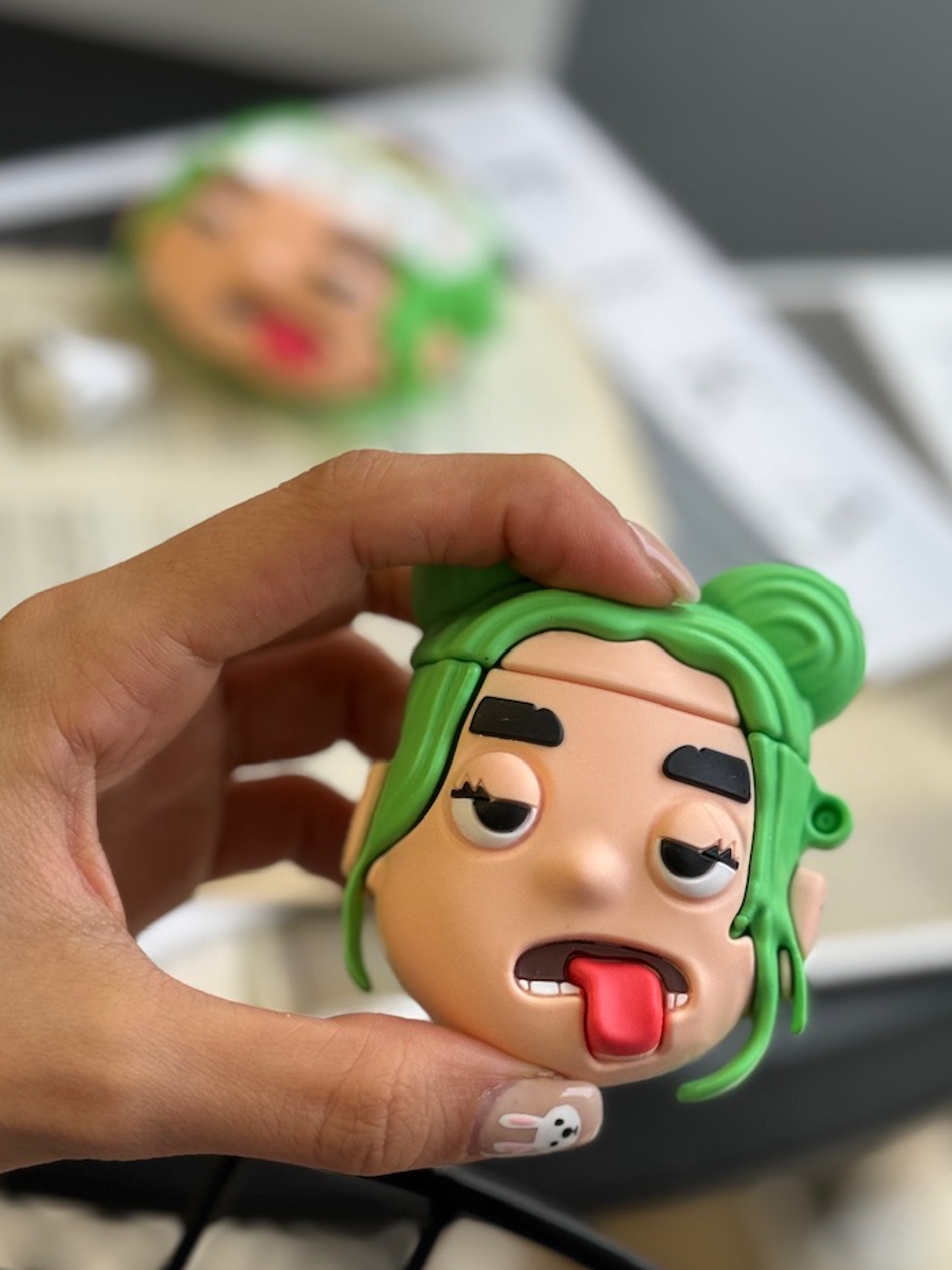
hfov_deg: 22.2
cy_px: 863
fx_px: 2421
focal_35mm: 66
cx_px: 539
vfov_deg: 29.2
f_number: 1.78
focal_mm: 6.86
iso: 100
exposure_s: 1/100
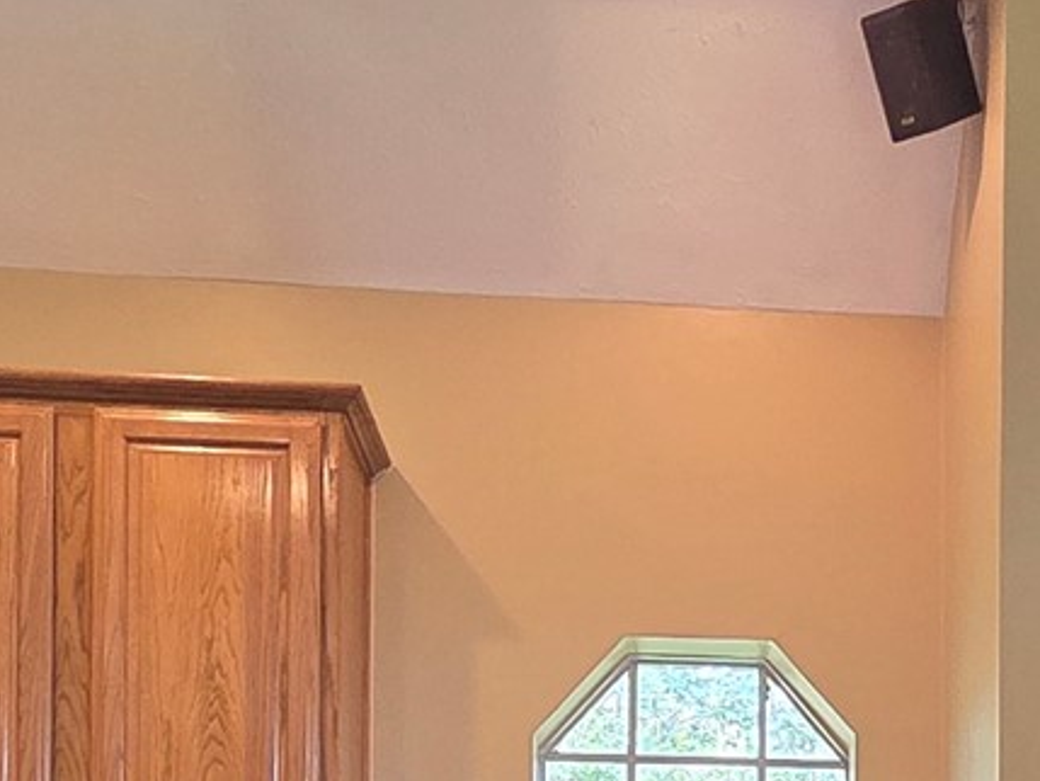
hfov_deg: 29.9
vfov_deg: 19.8
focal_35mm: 62
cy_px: 1237
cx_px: 928
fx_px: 1863
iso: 250
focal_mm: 2.2
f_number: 2.2
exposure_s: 1/120
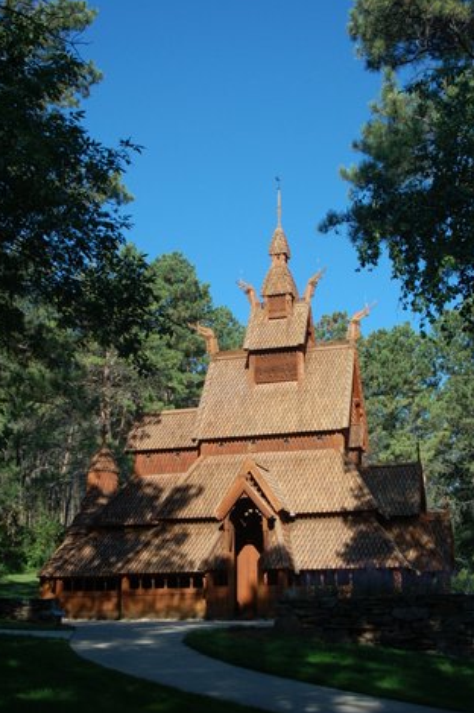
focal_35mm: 43
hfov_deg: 31.1
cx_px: 235
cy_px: 351
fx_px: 850
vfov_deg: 45.5
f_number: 9
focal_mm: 28
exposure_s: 1/320
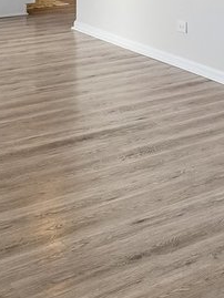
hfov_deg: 15.7
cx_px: 395
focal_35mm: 81
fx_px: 698
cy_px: -160
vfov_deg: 20.4
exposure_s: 1/80
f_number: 4.5
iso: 400
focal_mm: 14
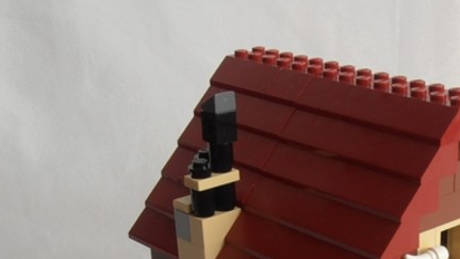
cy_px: 330
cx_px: 367
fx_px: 1025
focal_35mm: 84
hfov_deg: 24.9
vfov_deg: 13.9
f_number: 3.9
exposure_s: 1/50
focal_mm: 6.61
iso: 80
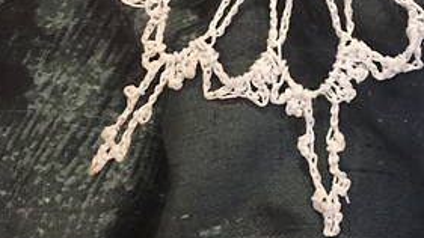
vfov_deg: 16.0
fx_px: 809
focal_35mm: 72
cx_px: 303
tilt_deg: -66.2
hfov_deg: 29.0
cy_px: -59
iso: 250
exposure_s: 1/30
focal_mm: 4.15
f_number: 2.2
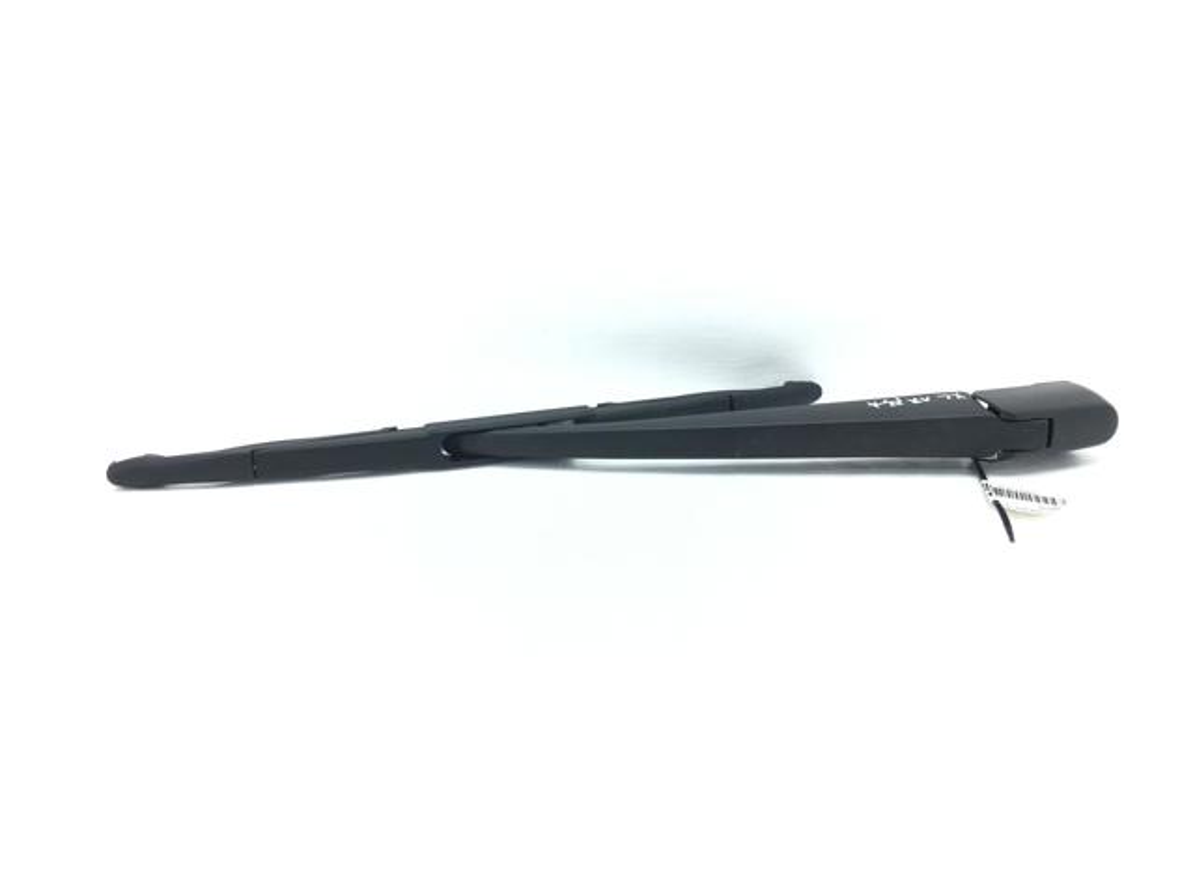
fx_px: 1001
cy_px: 448
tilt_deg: -18.1
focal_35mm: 29
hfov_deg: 61.7
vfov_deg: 48.2
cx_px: 598
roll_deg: +0.6
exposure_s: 1/115
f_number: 2.2
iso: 25
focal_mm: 4.15
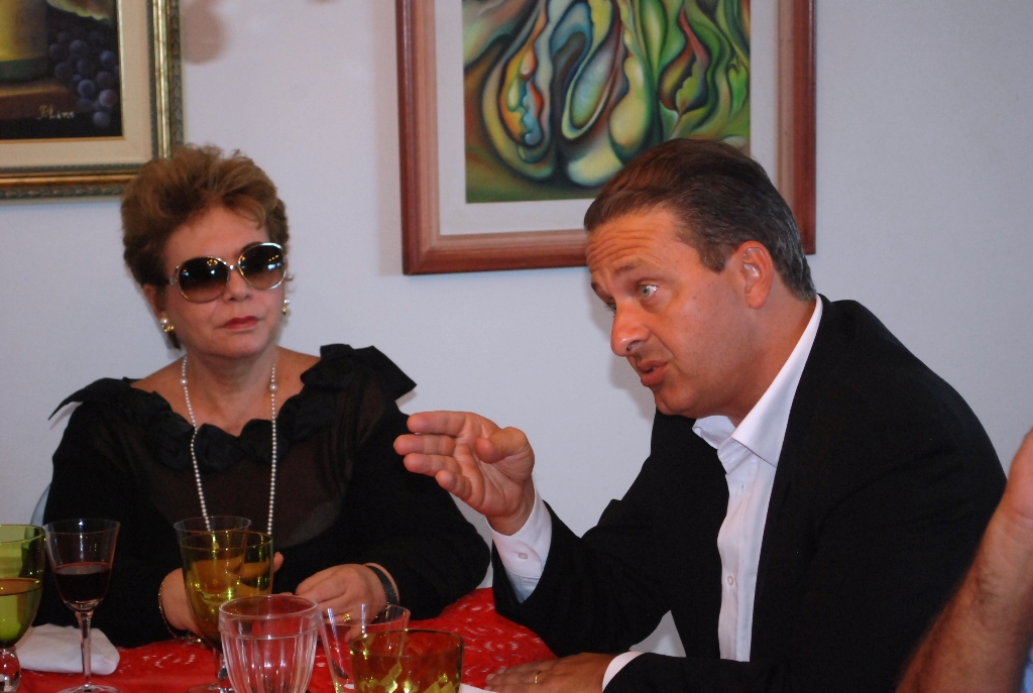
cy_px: 346
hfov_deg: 24.6
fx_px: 2372
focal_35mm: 82
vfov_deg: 16.6
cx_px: 516
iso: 1000
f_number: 5.6
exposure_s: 1/60
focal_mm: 55
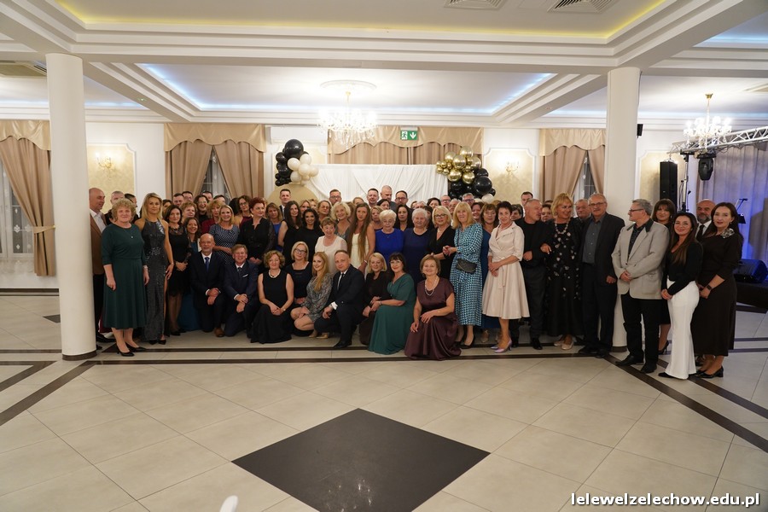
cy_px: 256
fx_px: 512
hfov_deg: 73.7
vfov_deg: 53.1
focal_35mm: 24
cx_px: 384
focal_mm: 24
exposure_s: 1/160
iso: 2500
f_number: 4
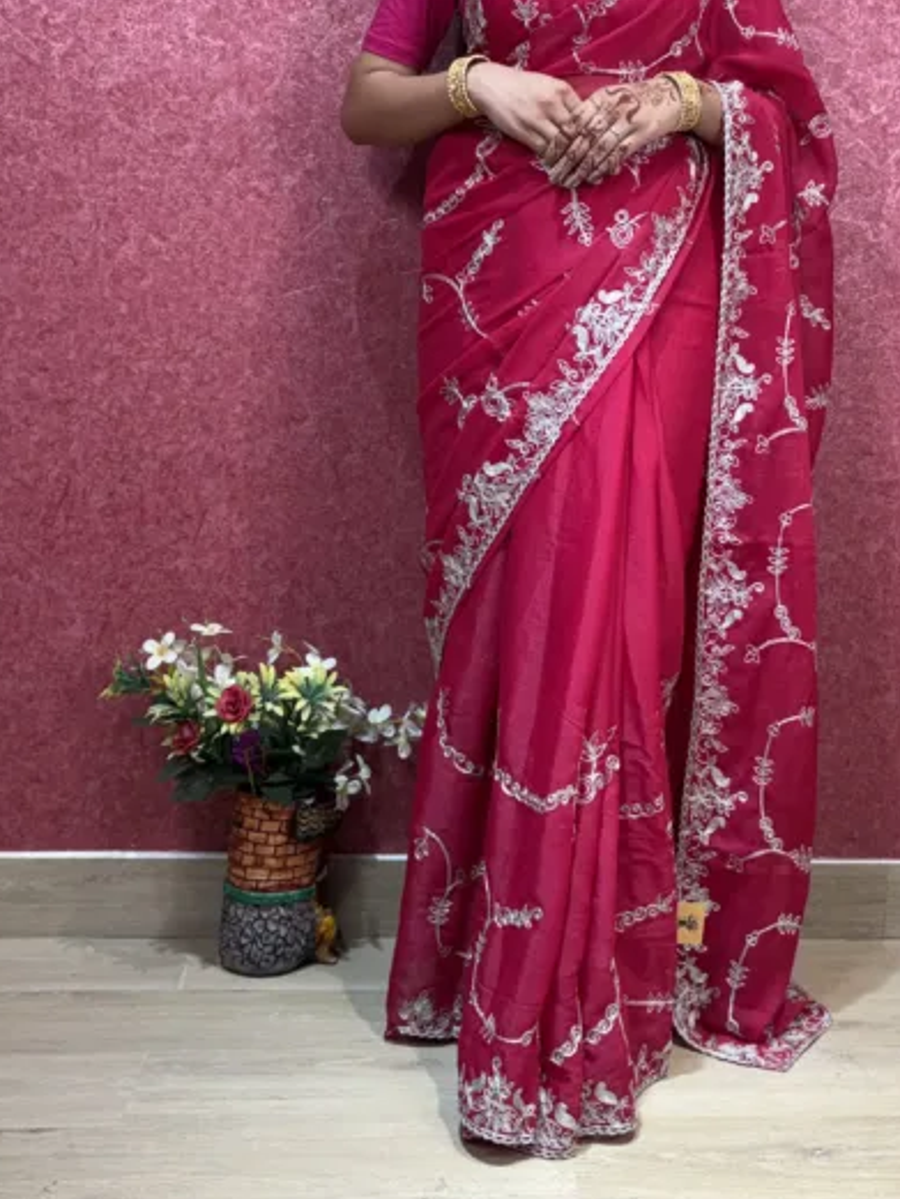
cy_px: 402
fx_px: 1559
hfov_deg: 31.8
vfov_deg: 41.5
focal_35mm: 45
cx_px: 633
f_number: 1.6
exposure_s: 1/100
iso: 32
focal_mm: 5.96
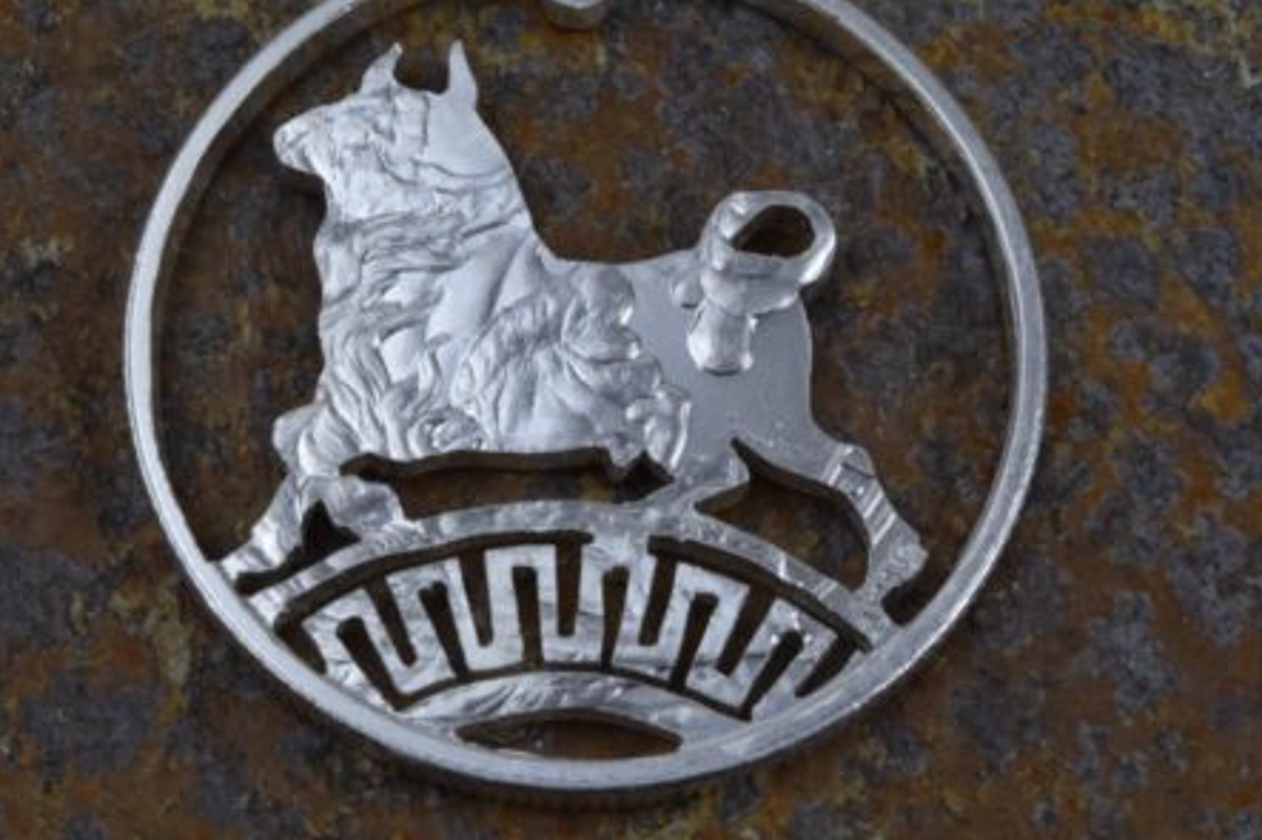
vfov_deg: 12.3
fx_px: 3913
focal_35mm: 112
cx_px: 556
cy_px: 384
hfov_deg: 18.3
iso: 500
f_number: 36
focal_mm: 55
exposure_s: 1/10
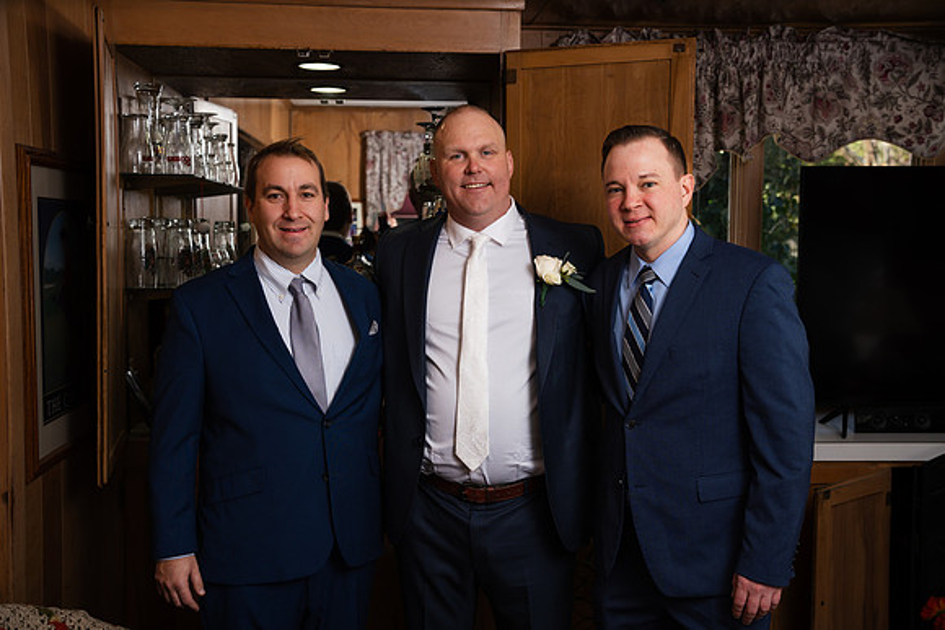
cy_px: 315
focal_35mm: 42
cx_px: 472
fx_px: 1103
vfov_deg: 31.9
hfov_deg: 46.4
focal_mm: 42
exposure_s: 1/200
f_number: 4
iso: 125
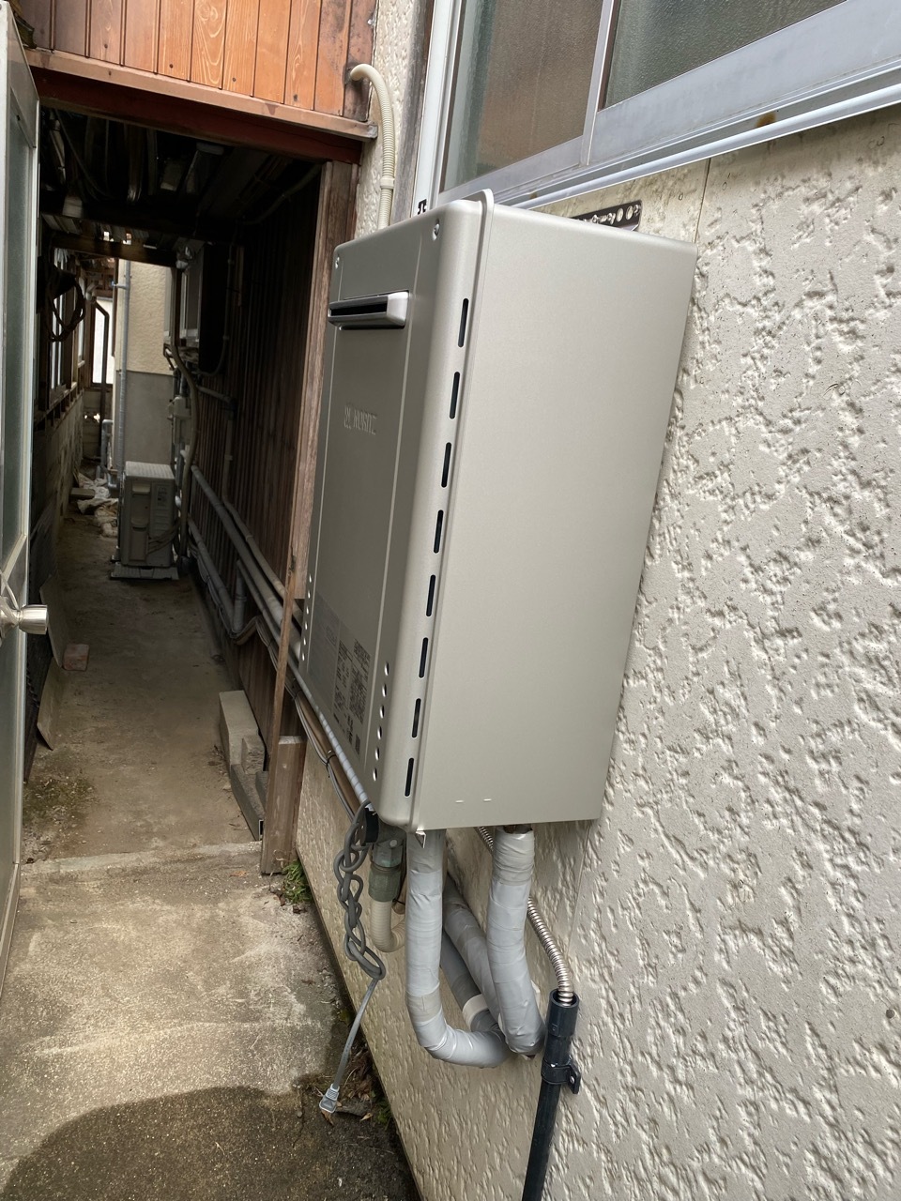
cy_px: 600
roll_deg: -7.7
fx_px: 902
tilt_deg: -12.0
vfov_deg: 67.3
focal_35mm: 26
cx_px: 450
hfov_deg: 53.1
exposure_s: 1/121
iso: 50
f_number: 1.8
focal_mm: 4.25
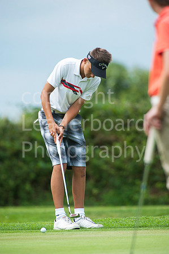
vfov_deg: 3.4
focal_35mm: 600
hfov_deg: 2.3
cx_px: 84
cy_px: 127
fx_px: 4234
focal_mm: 600
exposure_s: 1/1250
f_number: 5.6
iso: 800
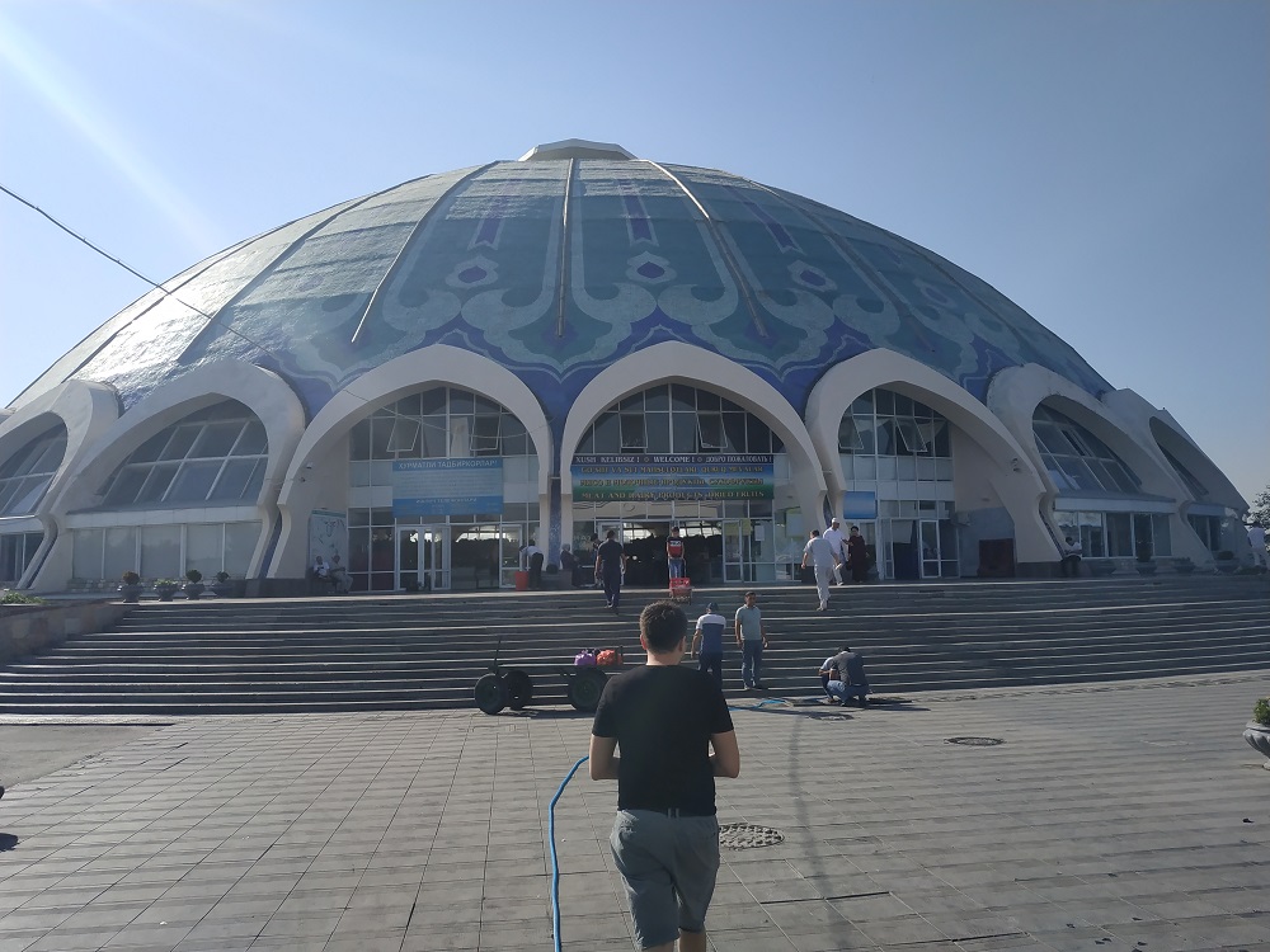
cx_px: 635
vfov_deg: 56.8
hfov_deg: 71.6
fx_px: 881
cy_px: 476
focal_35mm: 24
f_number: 1.9
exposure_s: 1/3937
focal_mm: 3.94
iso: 160
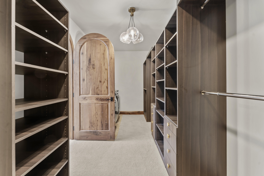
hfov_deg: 104.3
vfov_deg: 81.2
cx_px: 132
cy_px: 88
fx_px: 103
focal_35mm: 14
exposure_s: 2.5
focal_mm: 14
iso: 100
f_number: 8
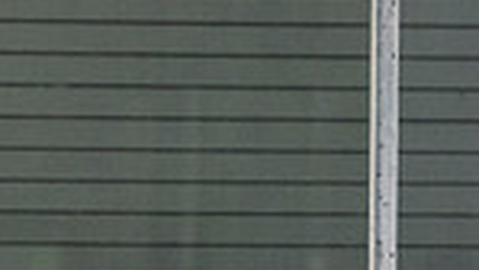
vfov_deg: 1.2
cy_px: 715
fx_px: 12441
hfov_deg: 2.2
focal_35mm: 979
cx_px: -1
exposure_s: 1/640
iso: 3200
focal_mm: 165
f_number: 3.2
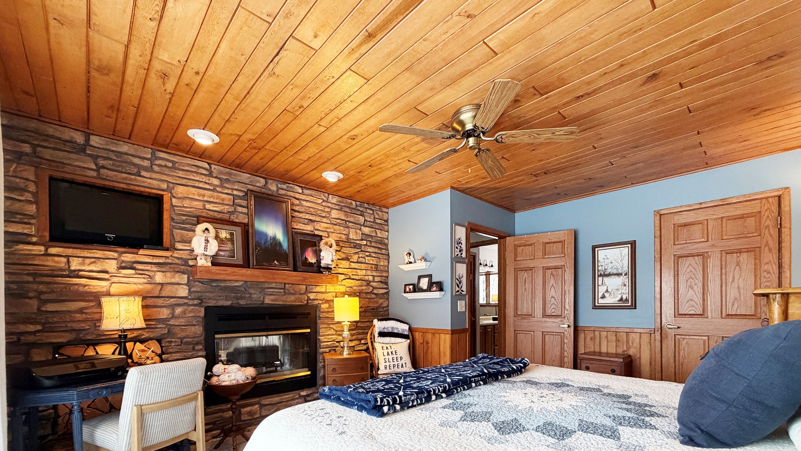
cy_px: 308
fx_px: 340
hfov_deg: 99.3
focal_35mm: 16
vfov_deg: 65.0
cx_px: 415
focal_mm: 2.22
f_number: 2.2
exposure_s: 1/120
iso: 320
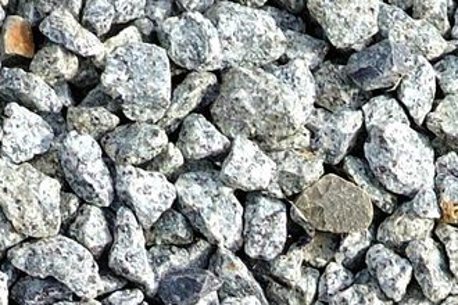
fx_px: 2697
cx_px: -502
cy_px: -631
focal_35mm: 212
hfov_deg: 9.0
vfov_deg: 6.0
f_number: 9
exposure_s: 1/125
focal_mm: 22
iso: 100
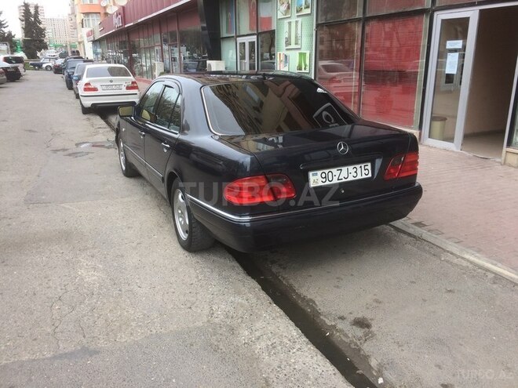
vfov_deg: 48.2
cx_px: 259
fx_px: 434
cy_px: 194
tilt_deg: -18.4
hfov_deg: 61.7
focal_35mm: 29
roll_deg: +0.2
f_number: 2.2
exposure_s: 1/323
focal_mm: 4.15
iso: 32
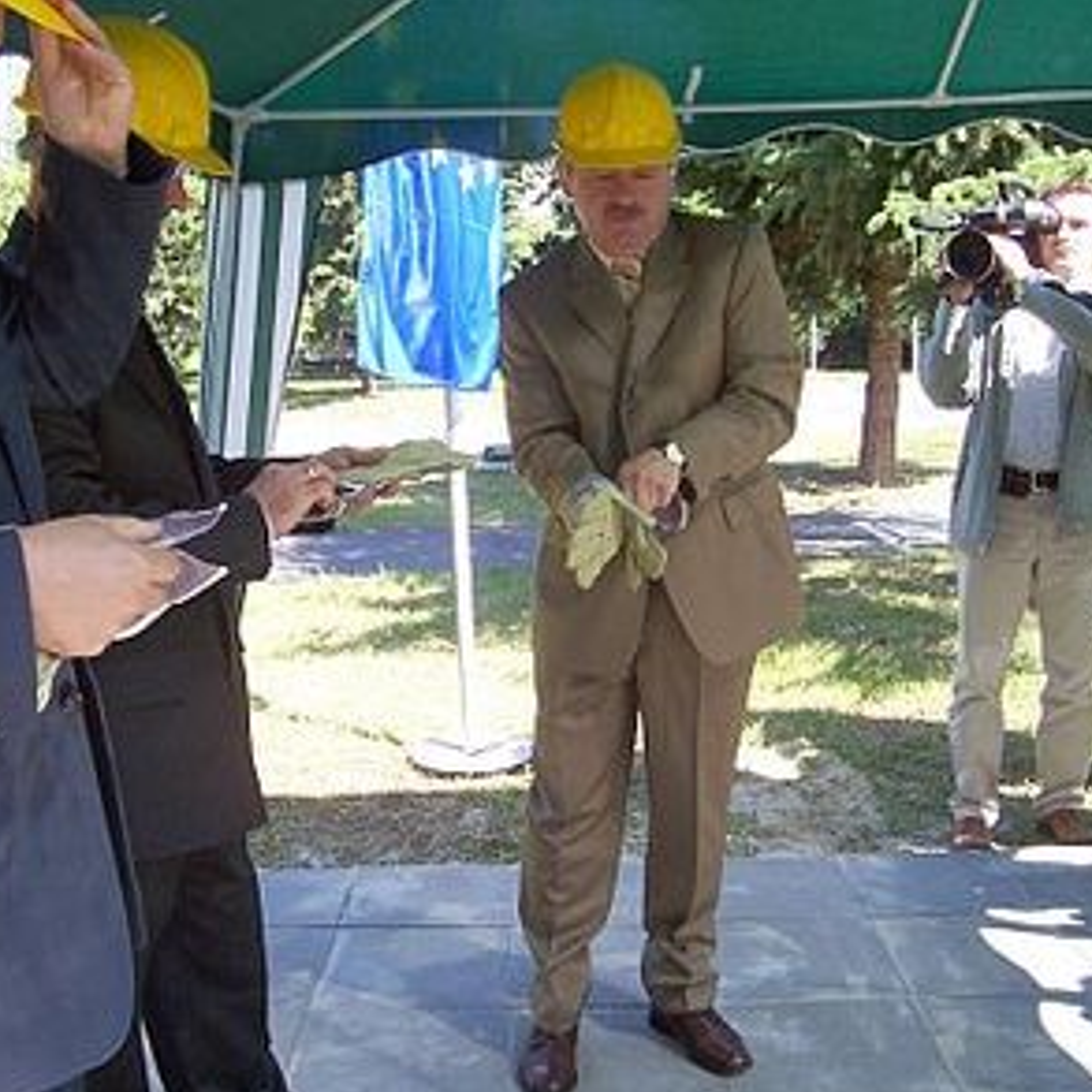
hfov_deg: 40.9
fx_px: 1463
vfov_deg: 40.9
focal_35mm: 41
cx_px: 488
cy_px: 555
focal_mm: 5.6
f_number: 2.7
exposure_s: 1/250
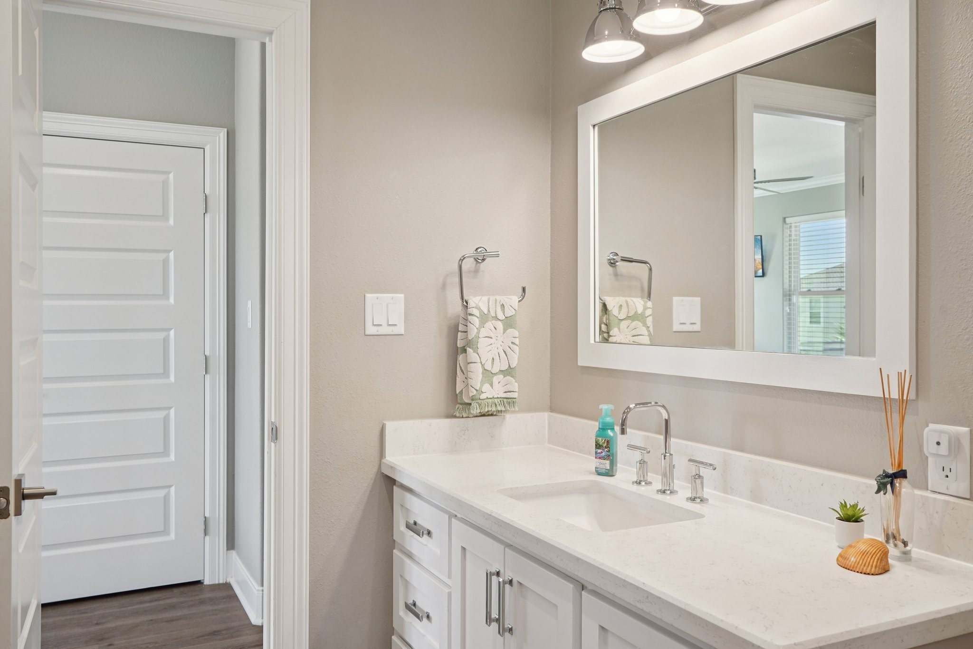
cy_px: 324
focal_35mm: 29
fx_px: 784
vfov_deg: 45.0
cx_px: 486
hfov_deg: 63.7
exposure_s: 1/40
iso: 500
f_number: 8
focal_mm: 29
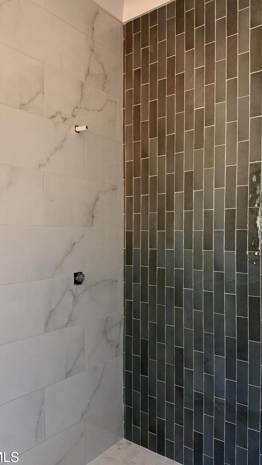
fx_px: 334
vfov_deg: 69.9
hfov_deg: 42.6
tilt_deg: -0.6
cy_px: 239
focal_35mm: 27
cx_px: 161
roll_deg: -0.7
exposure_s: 1/121
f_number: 1.8
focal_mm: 6.93
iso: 250
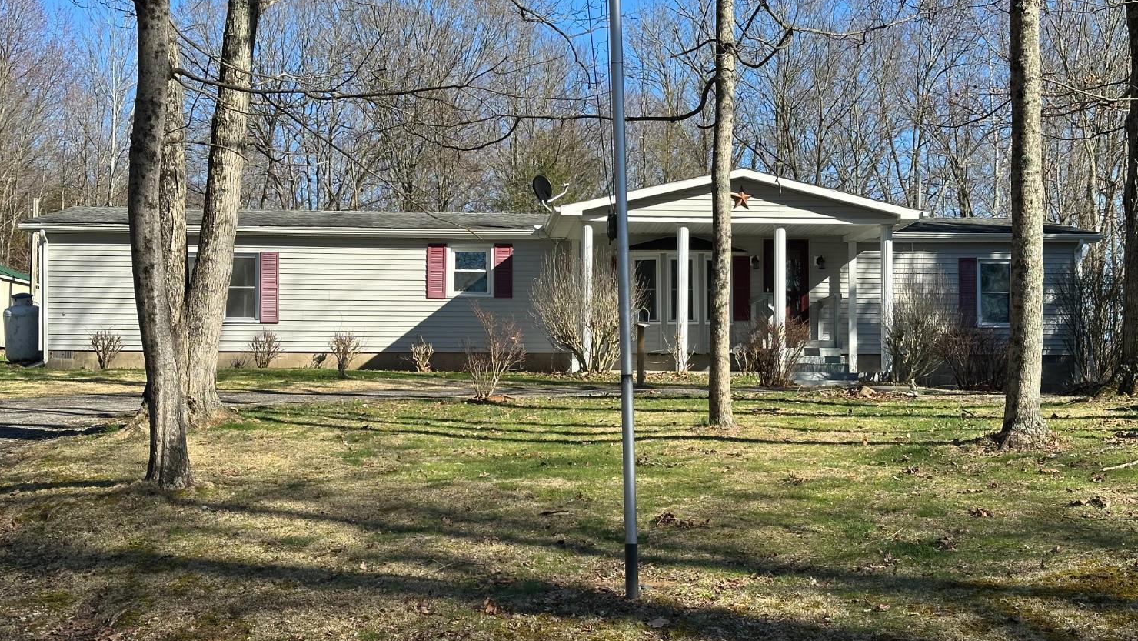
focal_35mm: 53
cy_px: 362
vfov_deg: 22.6
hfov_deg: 39.2
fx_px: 1600
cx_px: 562
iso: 64
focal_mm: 6.86
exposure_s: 1/2203
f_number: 1.78
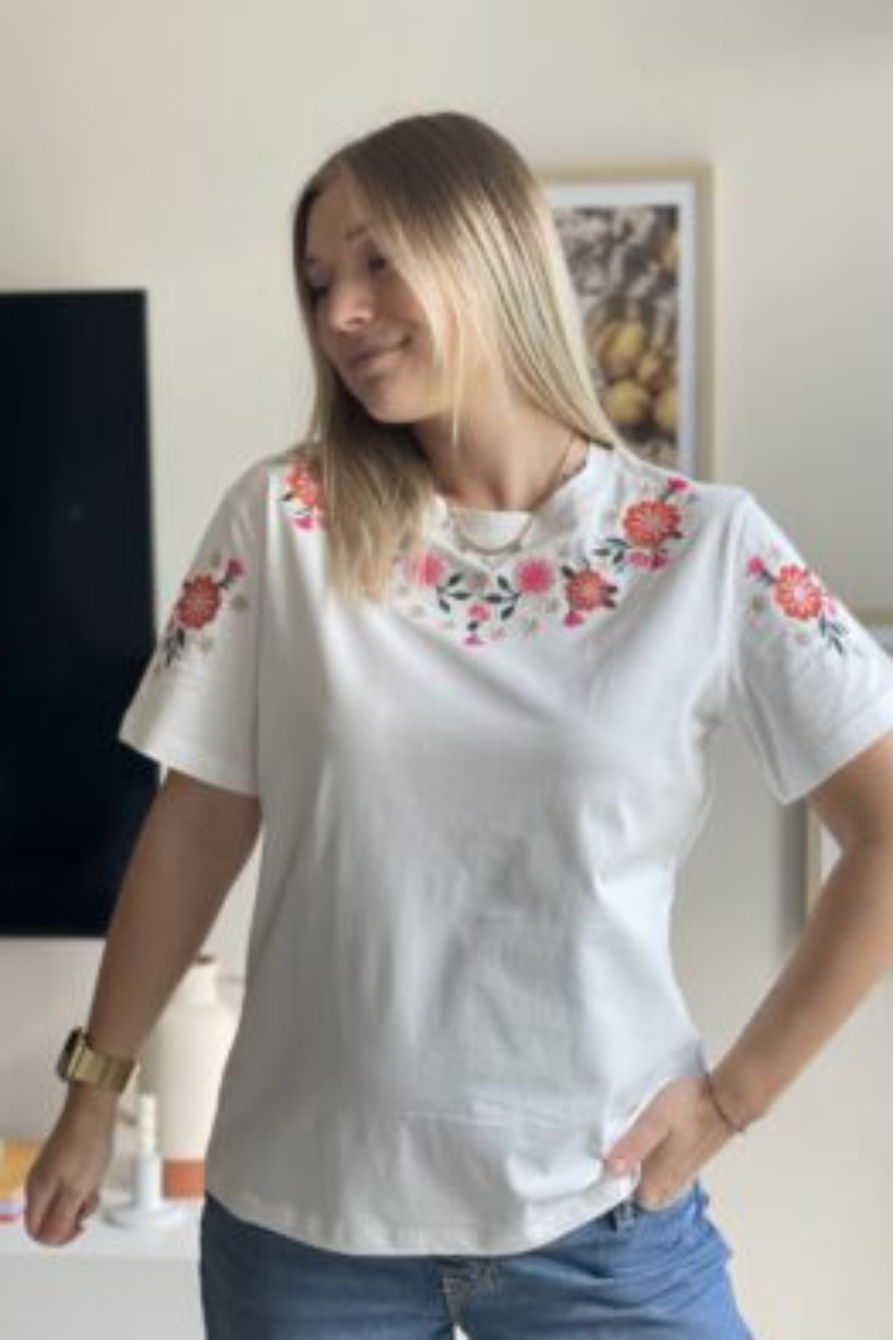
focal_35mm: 55
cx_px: 498
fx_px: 2046
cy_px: 668
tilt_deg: -2.3
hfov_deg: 24.6
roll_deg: +1.0
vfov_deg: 36.2
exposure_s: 1/122
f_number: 2
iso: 100
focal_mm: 6
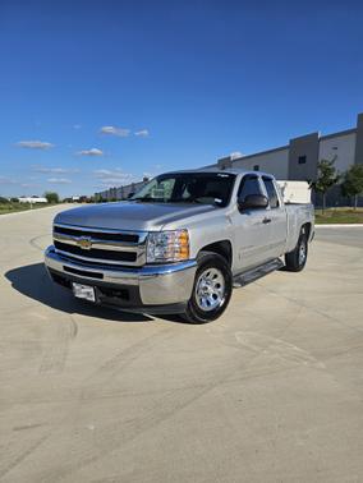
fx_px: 321
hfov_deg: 58.9
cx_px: 182
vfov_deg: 73.9
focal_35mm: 23
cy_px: 242
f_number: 1.7
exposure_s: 1/1429
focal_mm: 6.3
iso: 10
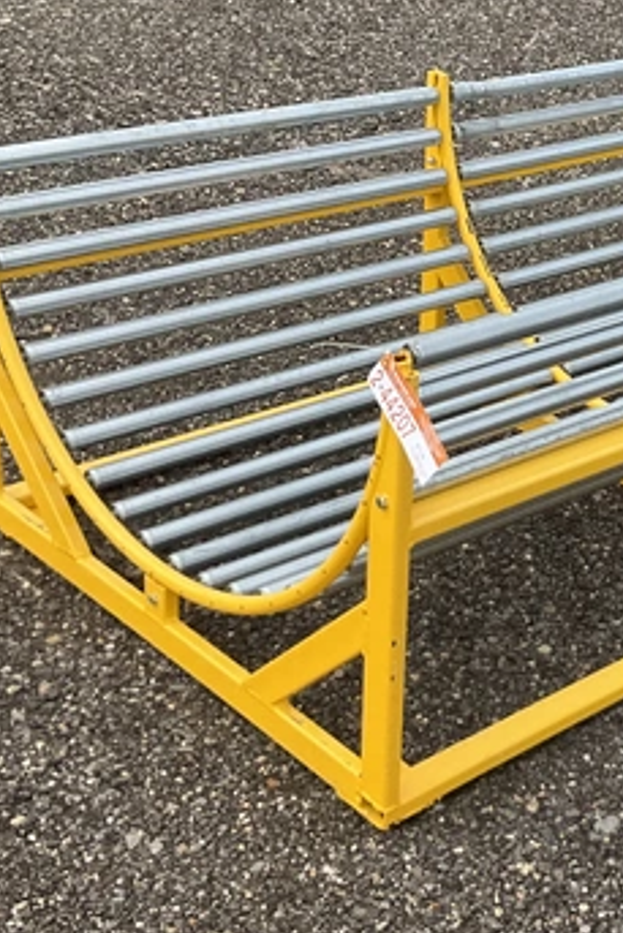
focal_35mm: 66
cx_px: 661
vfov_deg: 30.4
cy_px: 385
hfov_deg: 19.8
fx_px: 1711
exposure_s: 1/1221
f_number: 1.8
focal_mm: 3
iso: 25
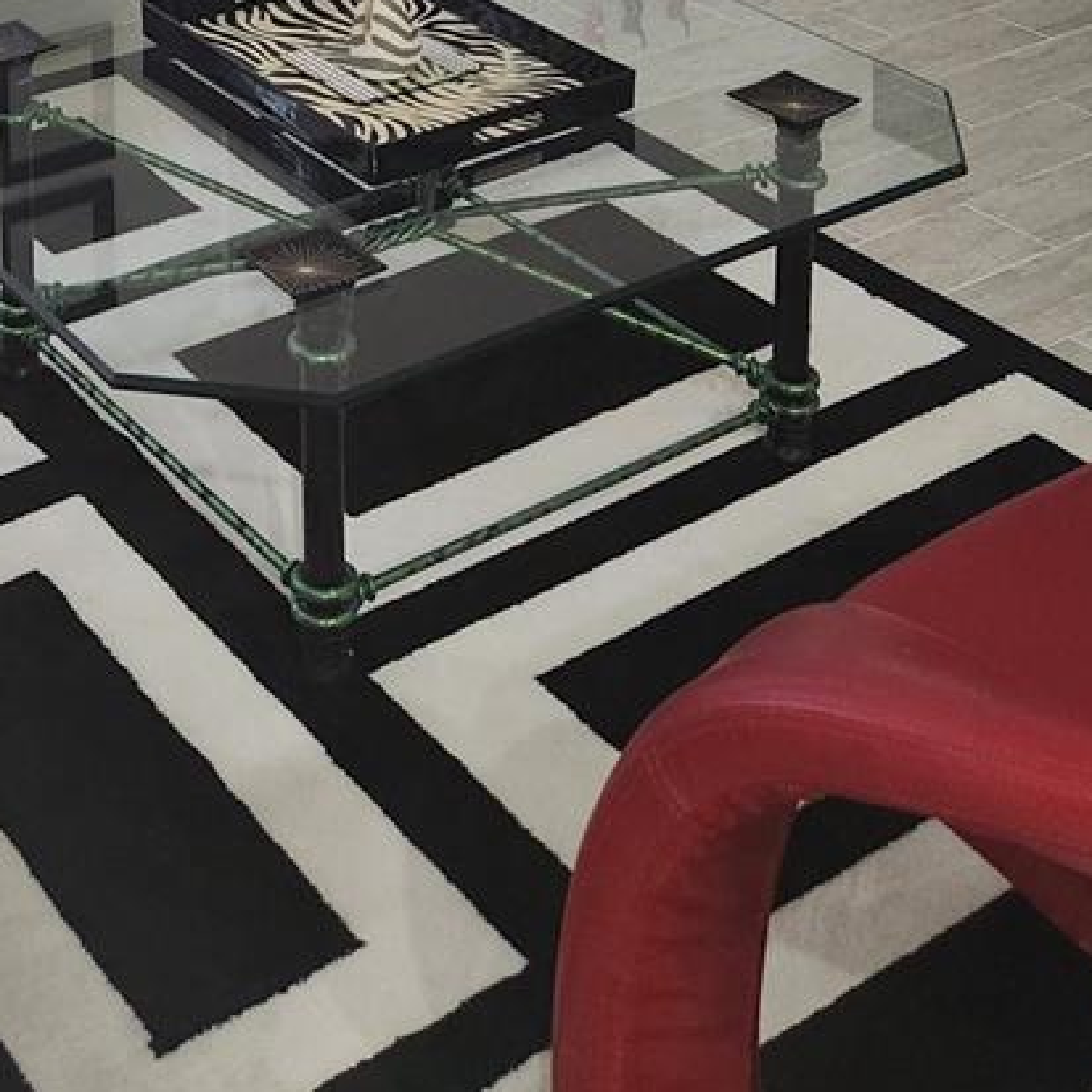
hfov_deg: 28.7
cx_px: 280
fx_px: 2106
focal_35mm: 59
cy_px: -487
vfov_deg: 23.8
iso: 640
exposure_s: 1/120
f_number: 1.8
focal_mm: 5.4
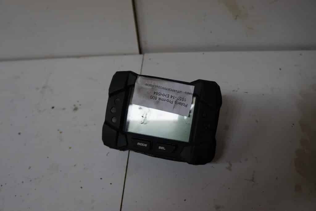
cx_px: 158
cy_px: 106
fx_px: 237
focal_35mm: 27
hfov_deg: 67.4
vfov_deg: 47.9
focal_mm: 18
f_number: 4
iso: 800
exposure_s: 1/60
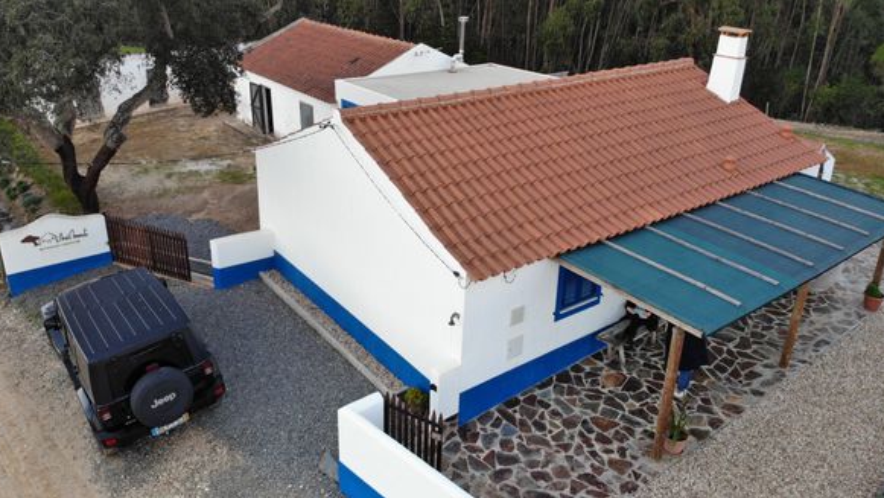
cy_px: 209
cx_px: 432
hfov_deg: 69.8
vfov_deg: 42.8
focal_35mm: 27
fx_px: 633
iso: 200
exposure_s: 1/30
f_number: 2.8
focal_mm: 4.5
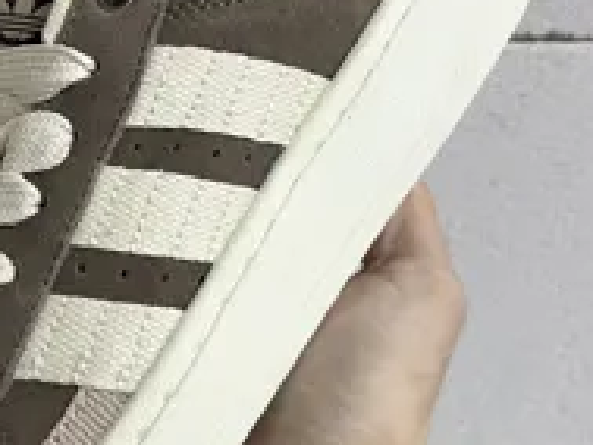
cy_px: 157
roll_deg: +0.8
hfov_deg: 28.9
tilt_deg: -23.8
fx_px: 1131
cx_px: 138
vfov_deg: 22.2
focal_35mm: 66
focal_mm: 5.7
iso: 100
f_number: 1.5
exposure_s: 1/50
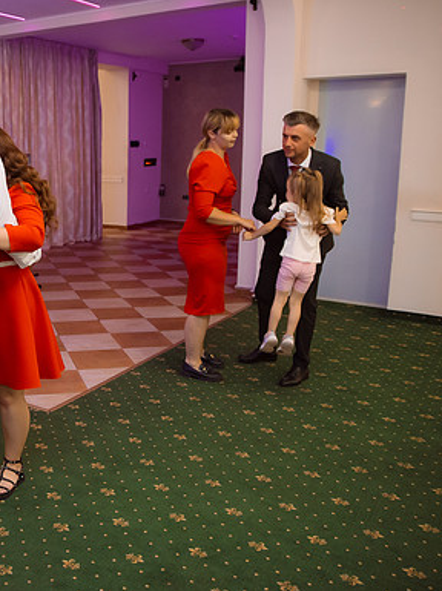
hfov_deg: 35.0
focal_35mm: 38
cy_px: 268
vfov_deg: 49.0
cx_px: 28
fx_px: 648
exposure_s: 1/200
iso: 1250
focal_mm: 24
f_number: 2.8
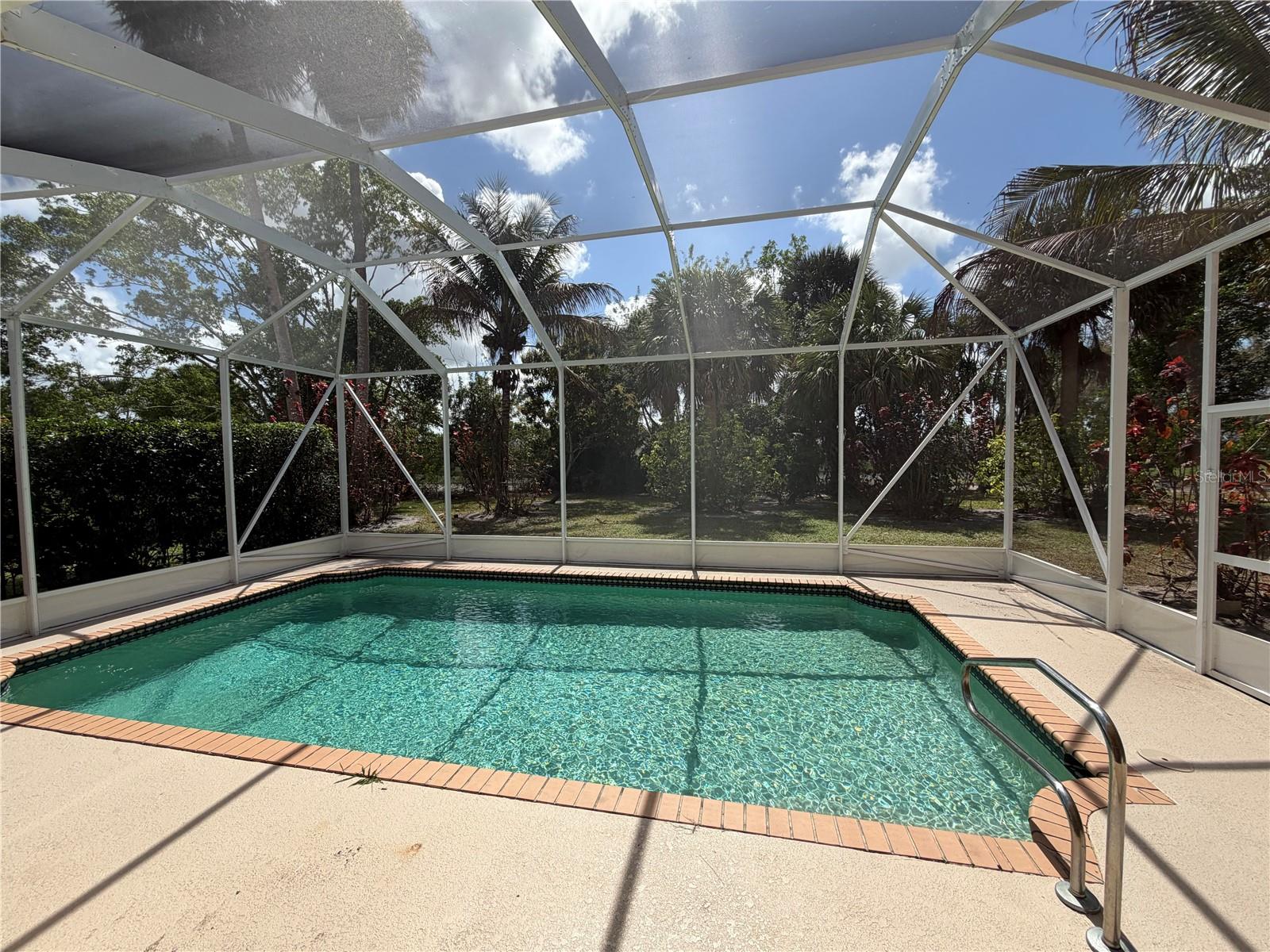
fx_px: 514
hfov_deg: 102.1
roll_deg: +1.5
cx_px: 635
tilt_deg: -2.8
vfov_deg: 85.7
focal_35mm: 14
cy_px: 476
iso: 25
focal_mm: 2.22
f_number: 2.2
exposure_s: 1/770
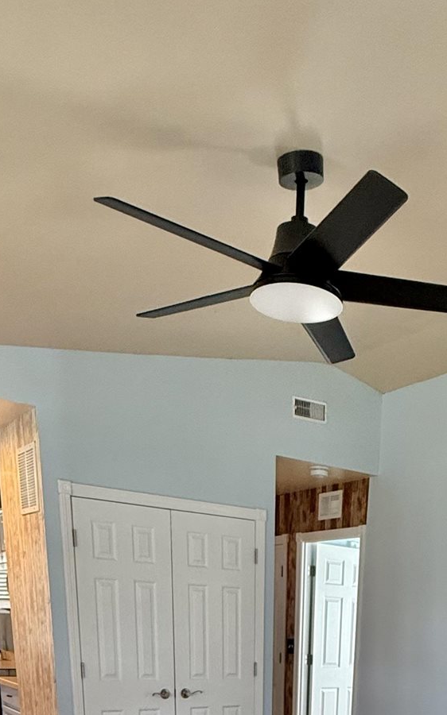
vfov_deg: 38.3
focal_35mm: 38
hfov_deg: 32.9
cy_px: 857
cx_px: 334
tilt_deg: -16.8
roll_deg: -2.6
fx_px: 741
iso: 250
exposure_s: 1/60
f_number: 2.2
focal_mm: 2.22
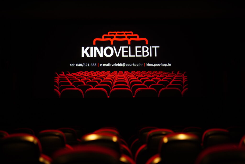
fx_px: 340
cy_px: 82
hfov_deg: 39.6
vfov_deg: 27.0
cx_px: 122
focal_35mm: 50
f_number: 1.6
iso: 1600
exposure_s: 1/250
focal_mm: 50
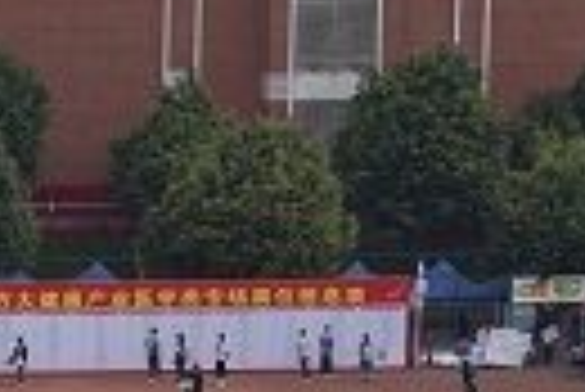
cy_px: 825
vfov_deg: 3.7
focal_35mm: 369
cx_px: -558
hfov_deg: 5.5
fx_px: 6003
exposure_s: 1/200
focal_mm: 80
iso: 100
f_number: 5.6
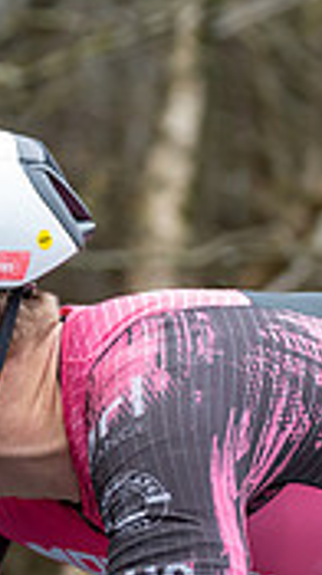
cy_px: 619
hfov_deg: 5.0
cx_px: 181
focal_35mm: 243
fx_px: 3701
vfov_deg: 8.8
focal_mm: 70
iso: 1250
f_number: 3.5
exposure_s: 1/1000
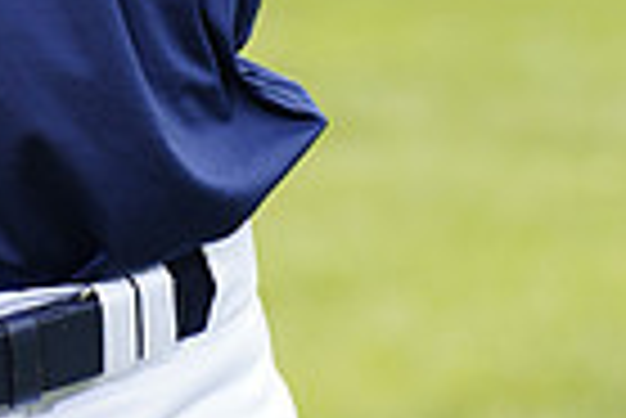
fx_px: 12115
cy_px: -308
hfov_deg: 3.0
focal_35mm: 696
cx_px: 9
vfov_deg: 2.0
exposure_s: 1/250
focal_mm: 167
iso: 100
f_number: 6.3
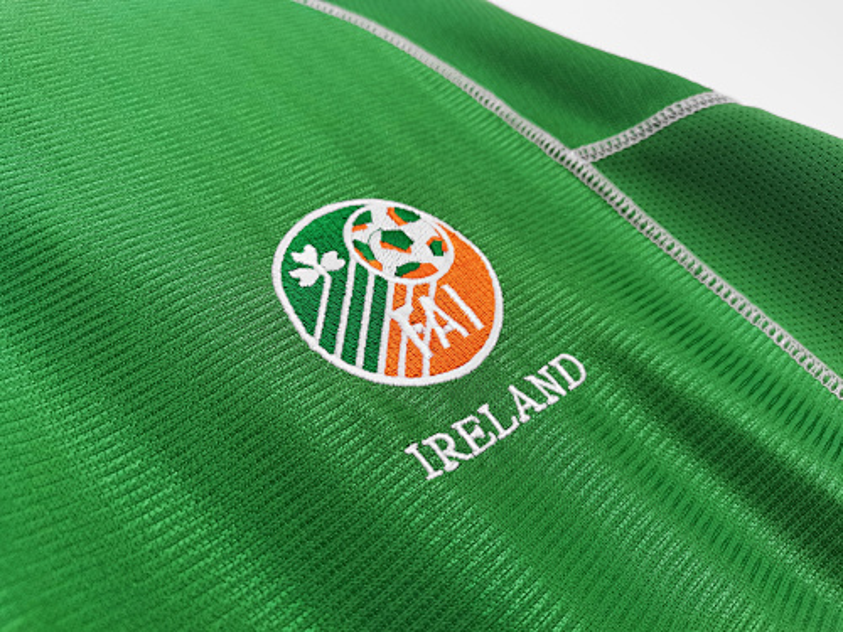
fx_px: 633
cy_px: 316
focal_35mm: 26
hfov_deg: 67.3
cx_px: 422
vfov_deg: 53.1
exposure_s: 1/120
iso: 250
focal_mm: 5.58
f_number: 1.8
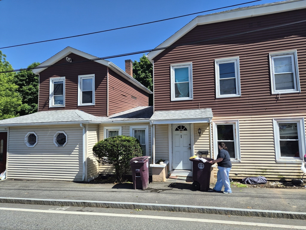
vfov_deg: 58.9
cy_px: 115
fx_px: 203
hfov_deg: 73.9
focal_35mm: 23
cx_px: 153
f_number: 1.8
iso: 80
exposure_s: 1/4416
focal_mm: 5.4
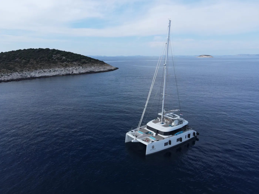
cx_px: 130
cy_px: 97
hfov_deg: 71.6
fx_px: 180
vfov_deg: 56.8
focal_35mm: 24
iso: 100
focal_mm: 4.5
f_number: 2.8
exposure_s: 1/640
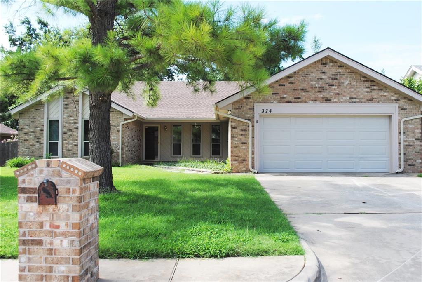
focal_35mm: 33
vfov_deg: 40.0
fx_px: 387
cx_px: 211
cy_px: 141
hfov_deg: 57.2
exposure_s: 1/200
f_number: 7.1
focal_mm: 22
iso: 100
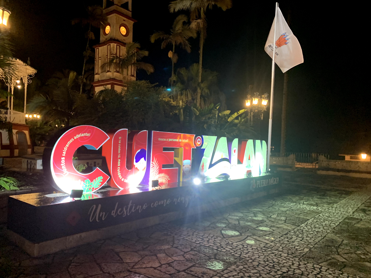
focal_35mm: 26
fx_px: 279
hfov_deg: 67.3
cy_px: 139
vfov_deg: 53.1
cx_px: 186
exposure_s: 1/30
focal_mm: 4.25
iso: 400
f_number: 1.8
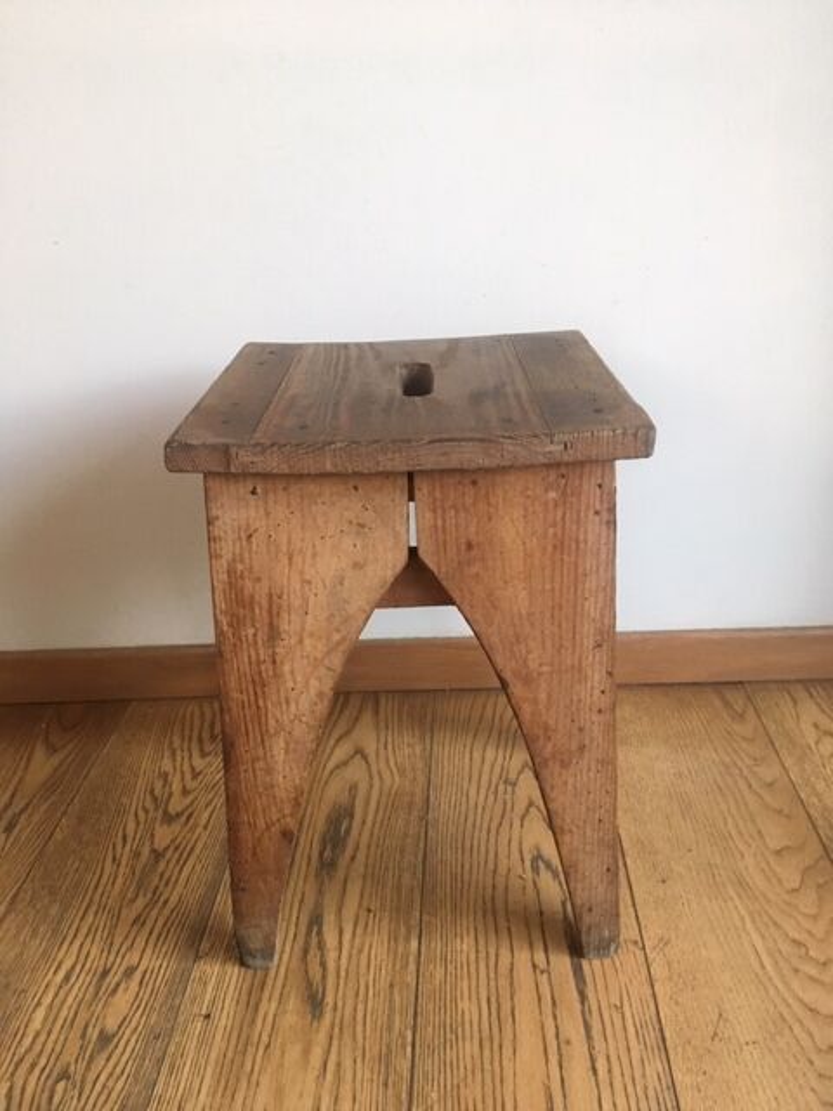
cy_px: 556
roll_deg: +3.3
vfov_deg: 61.7
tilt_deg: -24.5
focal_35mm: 29
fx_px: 930
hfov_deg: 48.2
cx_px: 416
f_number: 2.2
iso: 160
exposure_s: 1/33
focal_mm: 4.15
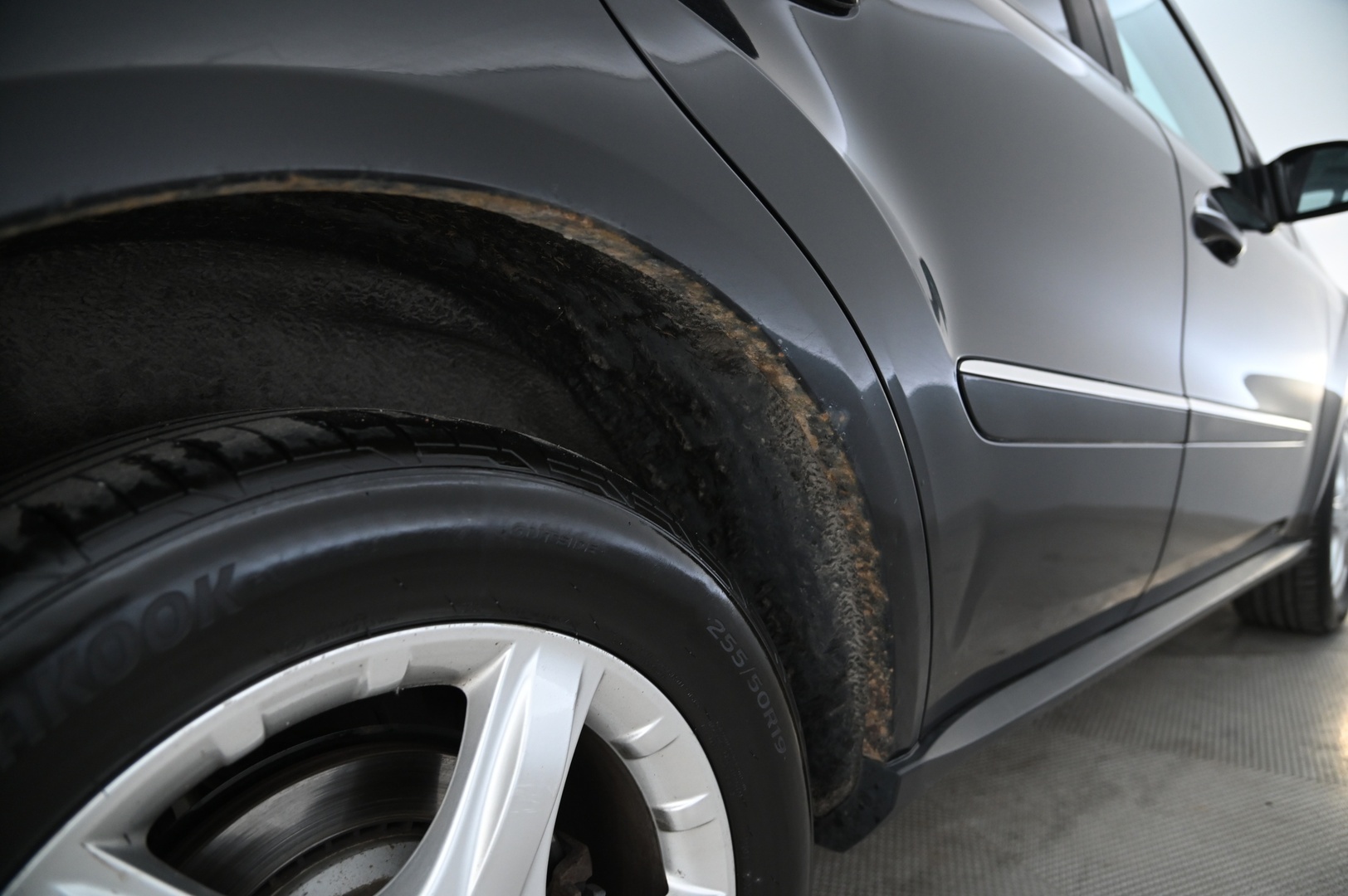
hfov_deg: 73.8
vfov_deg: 53.1
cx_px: 674
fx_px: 898
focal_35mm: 24
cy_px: 448
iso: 2000
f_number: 4
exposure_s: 1/50
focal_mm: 24
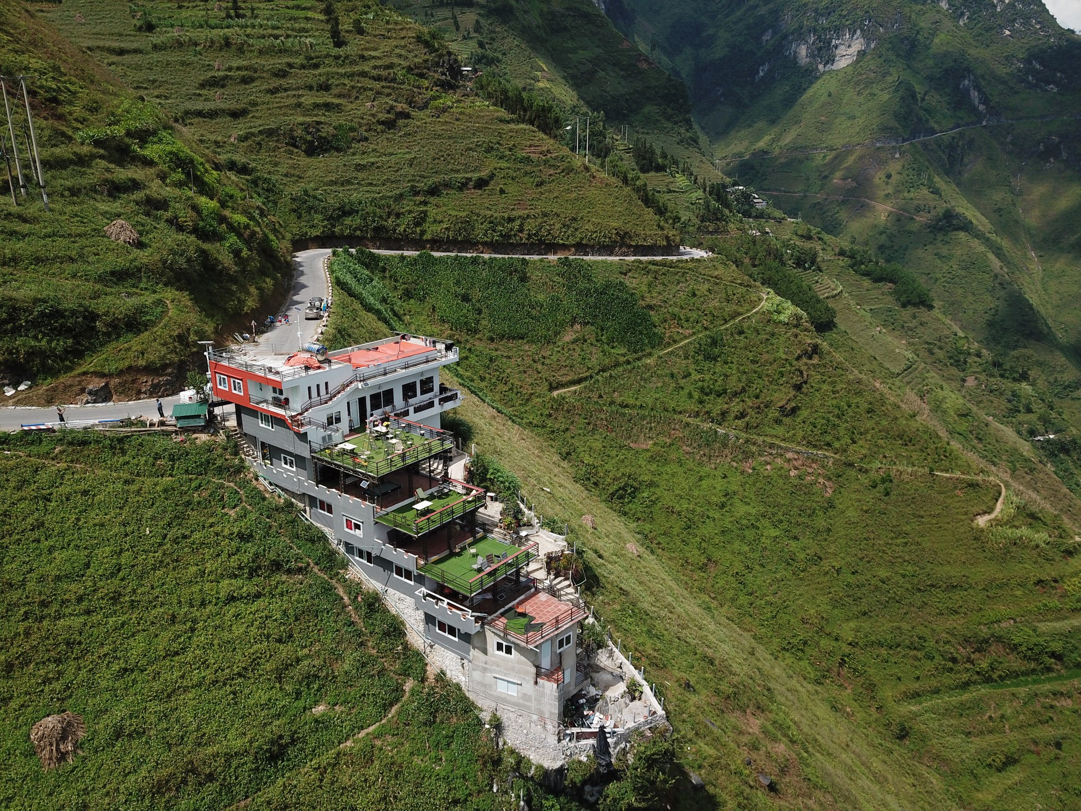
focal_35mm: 26
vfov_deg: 53.1
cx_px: 540
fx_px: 812
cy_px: 406
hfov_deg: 67.3
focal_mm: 4.73
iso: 100
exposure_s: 1/2000
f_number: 2.2
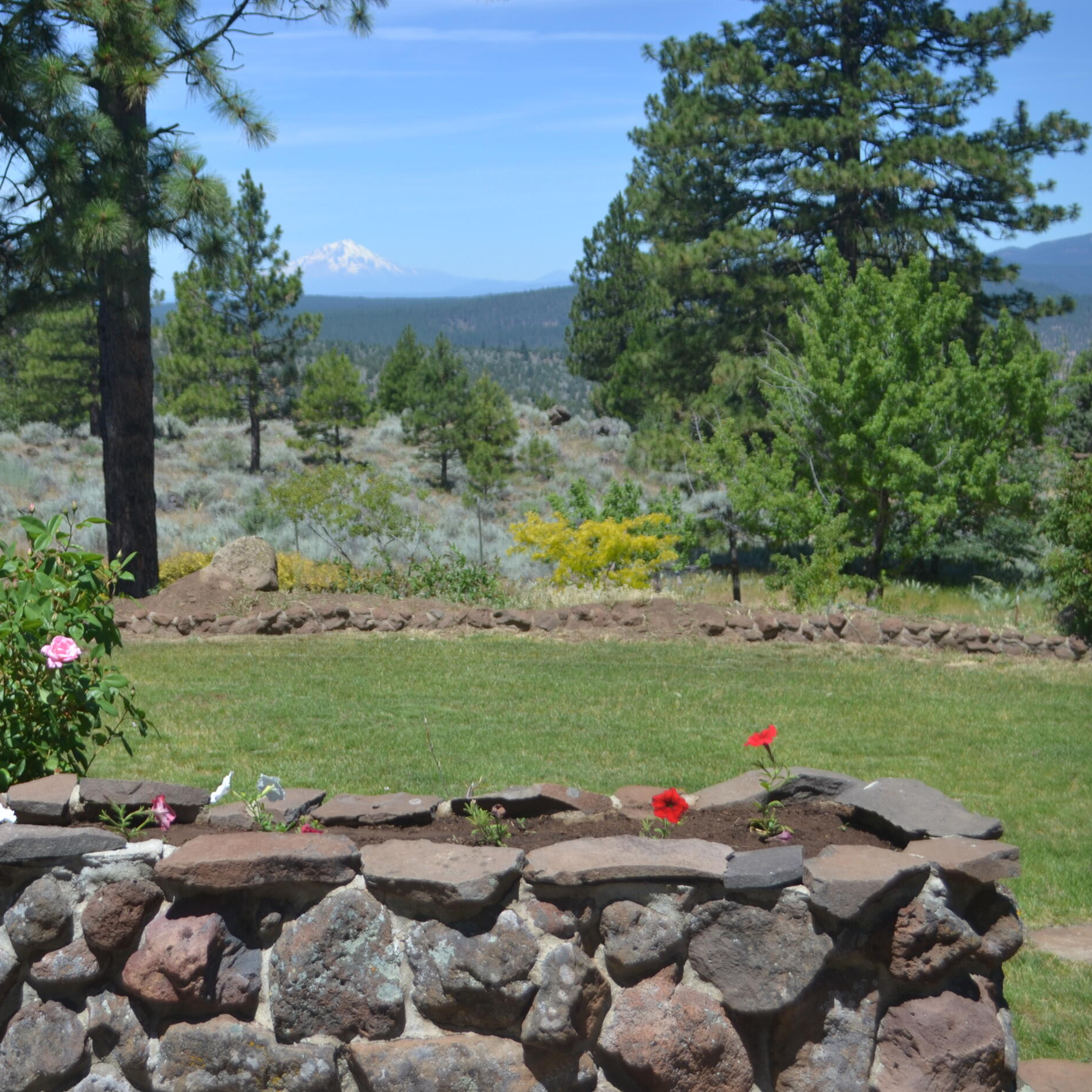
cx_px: 328
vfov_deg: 30.0
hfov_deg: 29.7
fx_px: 2034
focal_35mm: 57
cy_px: 539
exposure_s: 1/640
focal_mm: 28
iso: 100
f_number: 4.5
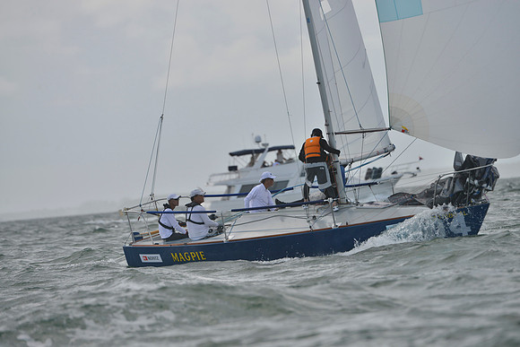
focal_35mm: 400
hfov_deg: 5.2
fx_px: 5779
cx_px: 260
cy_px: 174
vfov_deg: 3.4
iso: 280
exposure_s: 1/1250
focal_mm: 400
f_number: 7.1
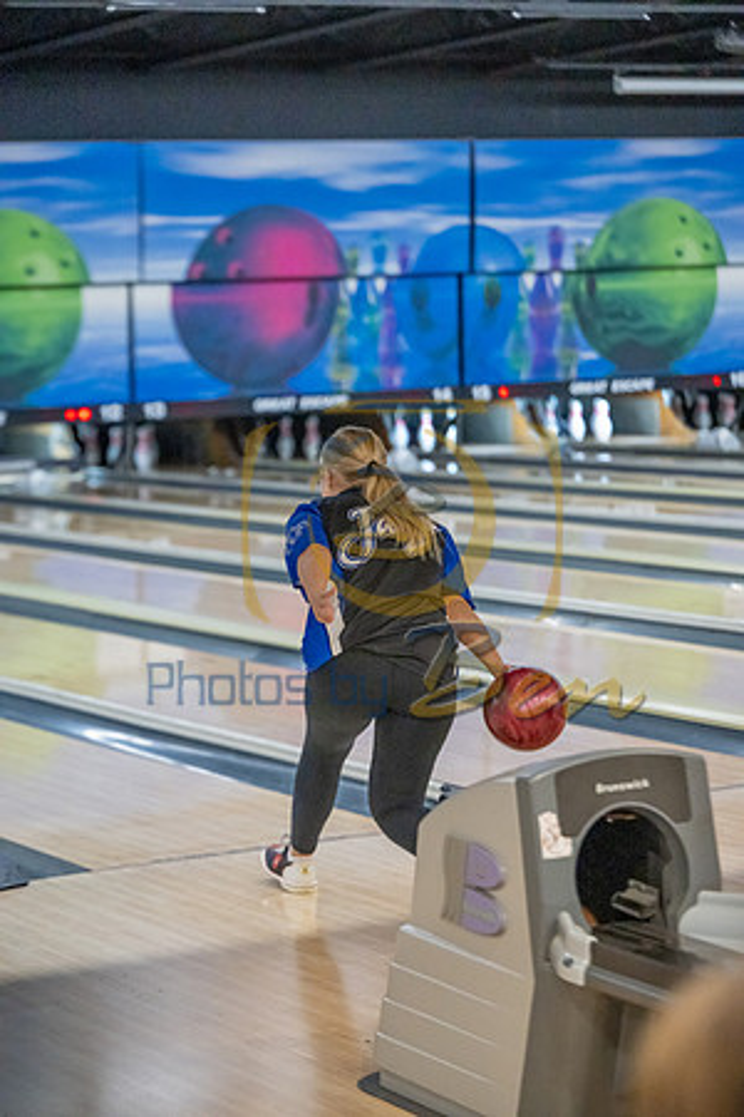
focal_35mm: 97
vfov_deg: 21.0
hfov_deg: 14.1
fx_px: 3007
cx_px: 372
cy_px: 558
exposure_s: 1/800
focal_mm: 97
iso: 4000
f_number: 3.2
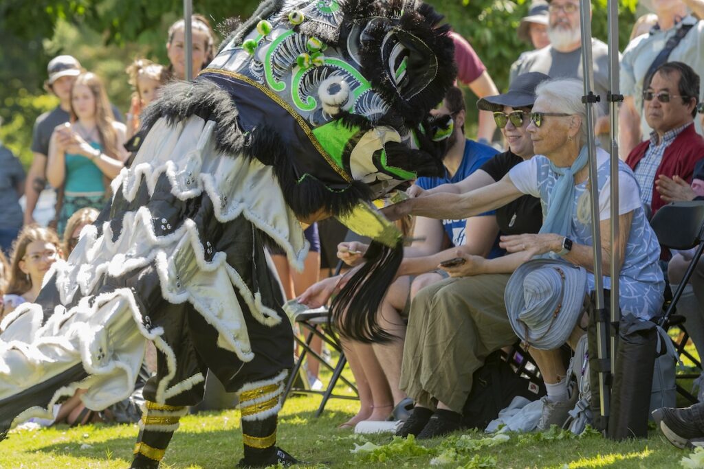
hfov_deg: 10.2
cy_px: 234
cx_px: 352
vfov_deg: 6.8
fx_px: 3960
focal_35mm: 202
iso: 320
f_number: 5
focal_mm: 135
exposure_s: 1/200
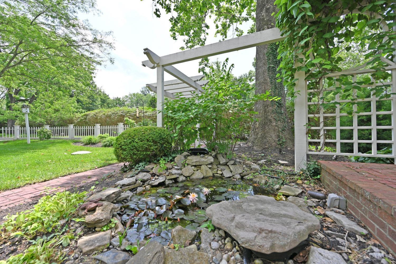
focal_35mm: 14
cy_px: 132
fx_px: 154
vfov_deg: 81.2
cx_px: 198
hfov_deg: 104.3
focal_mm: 14
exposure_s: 1/250
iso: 100
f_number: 5.6
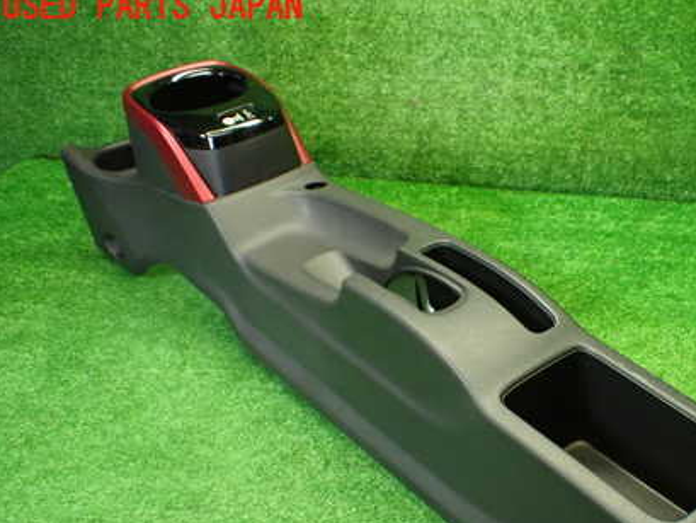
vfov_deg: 32.5
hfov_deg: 41.9
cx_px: 504
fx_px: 885
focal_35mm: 44
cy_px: 370
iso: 800
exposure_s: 1/100
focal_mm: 5.4
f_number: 2.3
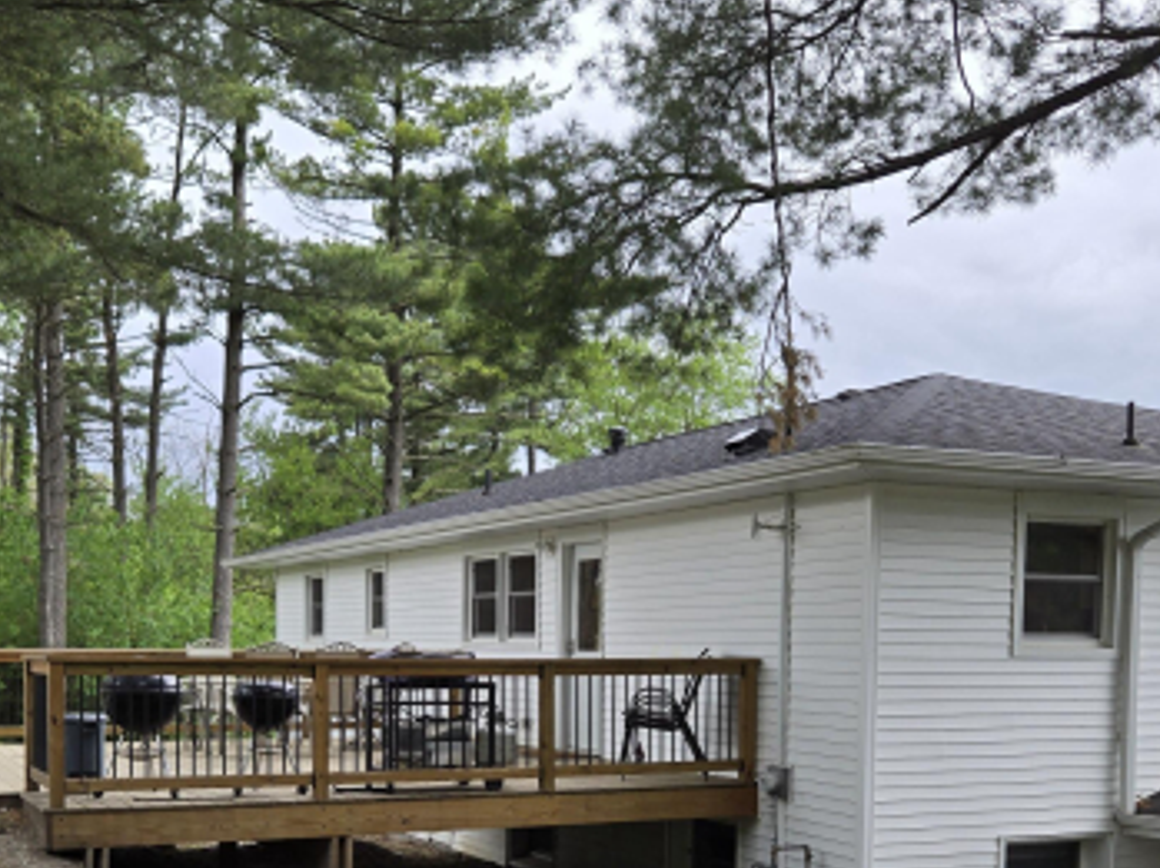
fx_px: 1473
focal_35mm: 44
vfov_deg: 31.6
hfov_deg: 42.9
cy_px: 748
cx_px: 490
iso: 25
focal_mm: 5.4
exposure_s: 1/300
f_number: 1.8
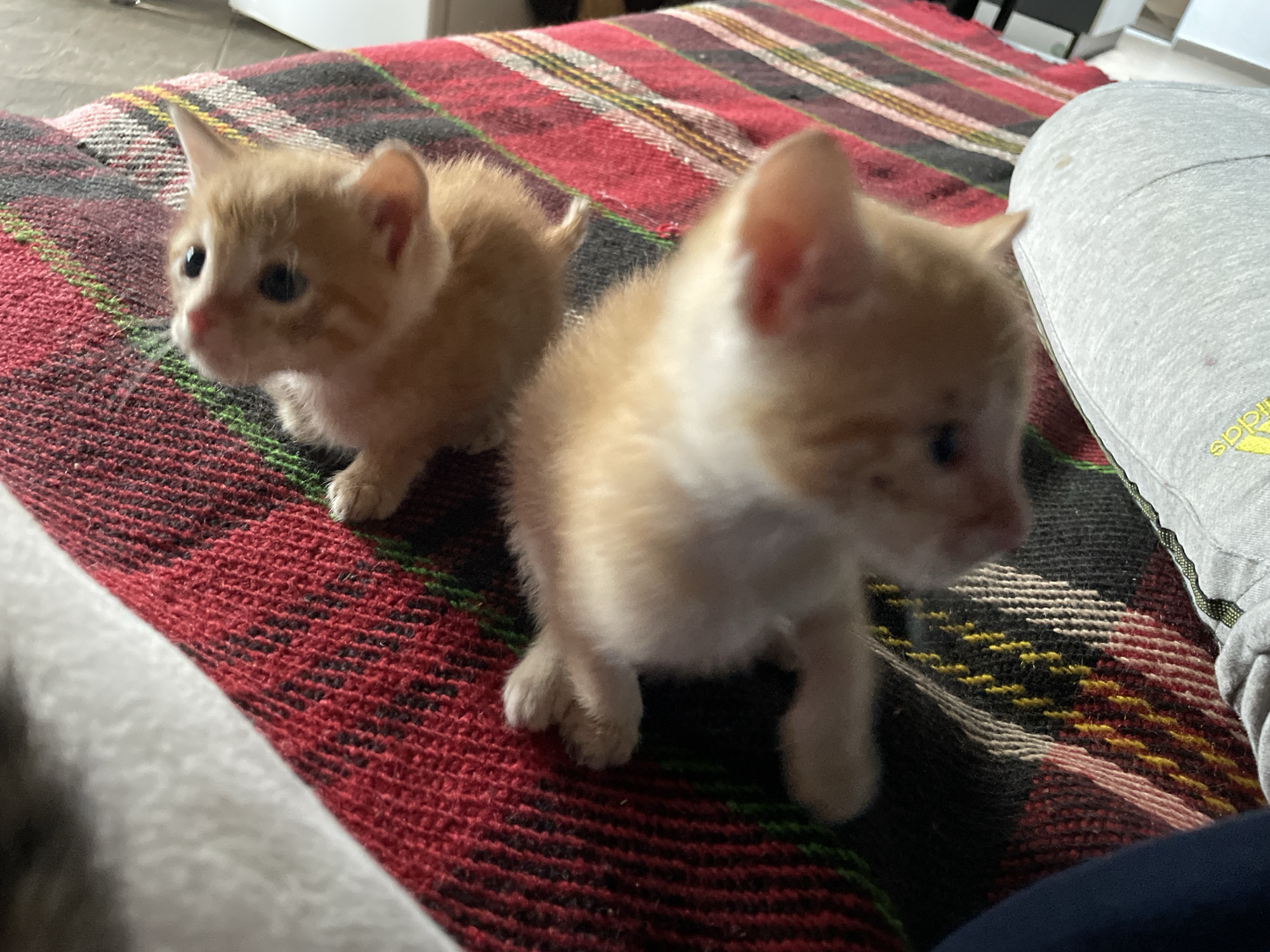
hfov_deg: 67.3
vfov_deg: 53.1
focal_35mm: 26
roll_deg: -16.1
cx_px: 635
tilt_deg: -37.3
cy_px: 476
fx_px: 954
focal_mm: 4.2
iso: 800
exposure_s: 1/30
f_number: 1.6
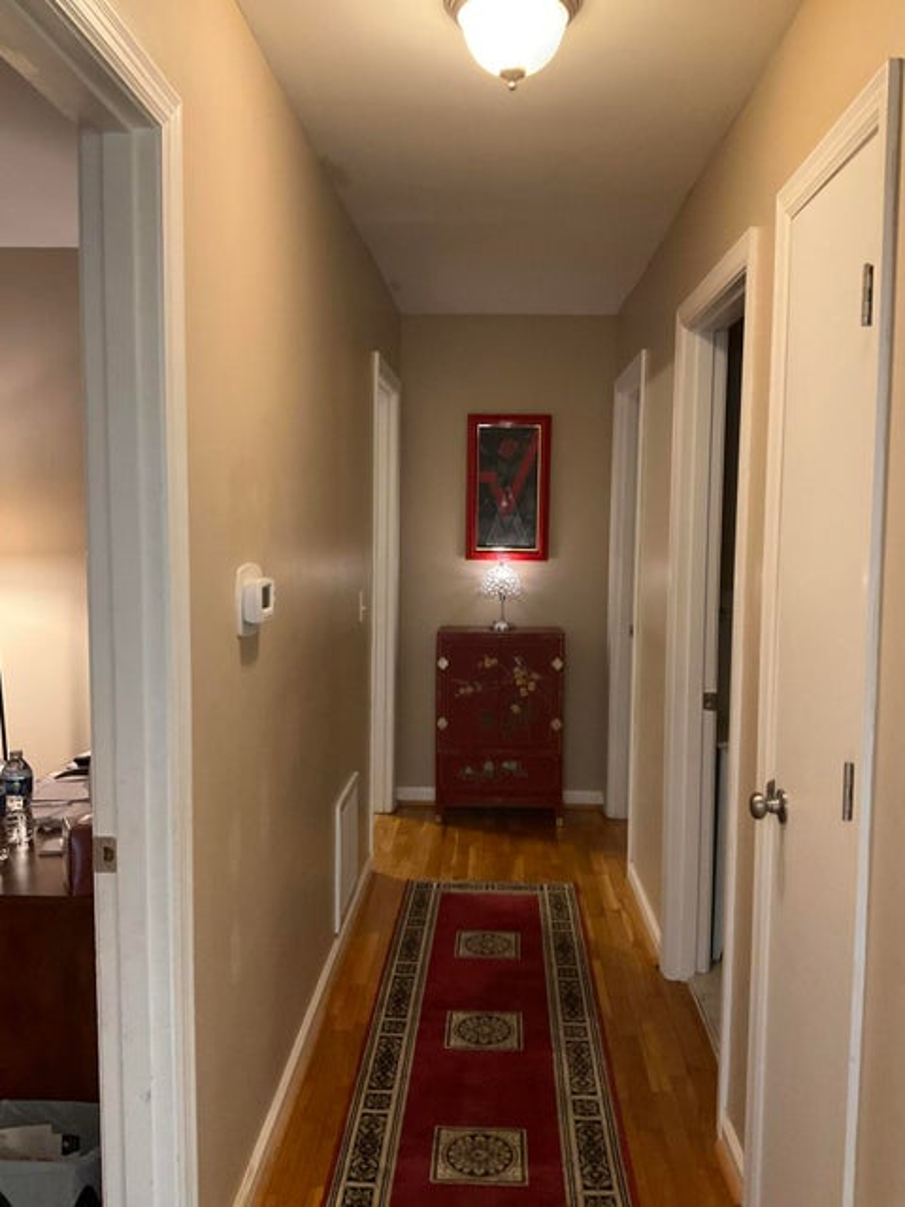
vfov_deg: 61.7
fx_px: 1011
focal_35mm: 29
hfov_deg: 48.2
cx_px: 452
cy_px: 604
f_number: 1.8
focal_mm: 3
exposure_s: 1/40
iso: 320
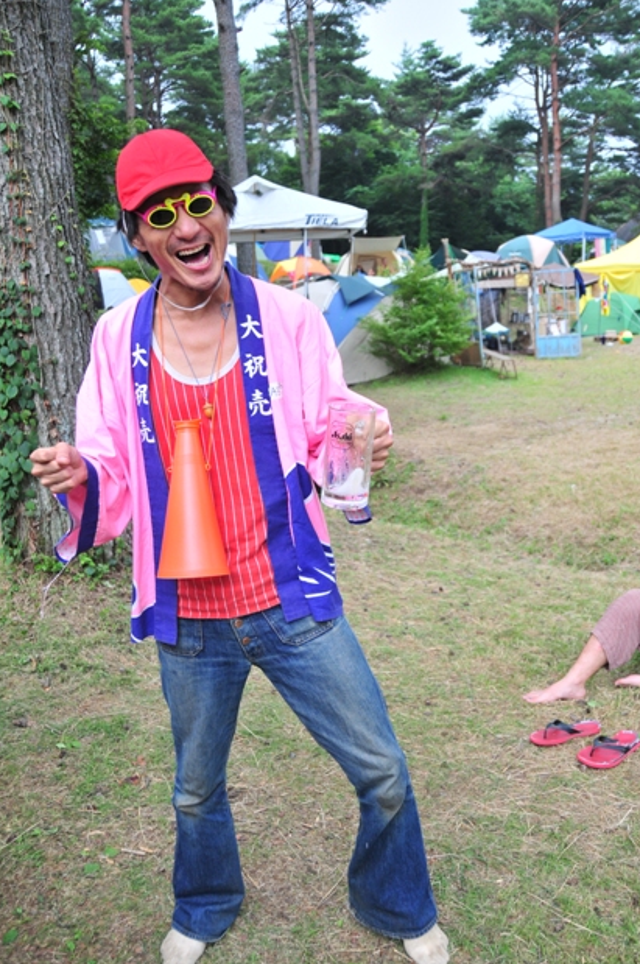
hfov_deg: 42.2
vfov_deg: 60.3
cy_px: 494
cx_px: 312
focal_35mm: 31
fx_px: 829
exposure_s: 1/320
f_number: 3.5
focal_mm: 20
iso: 400
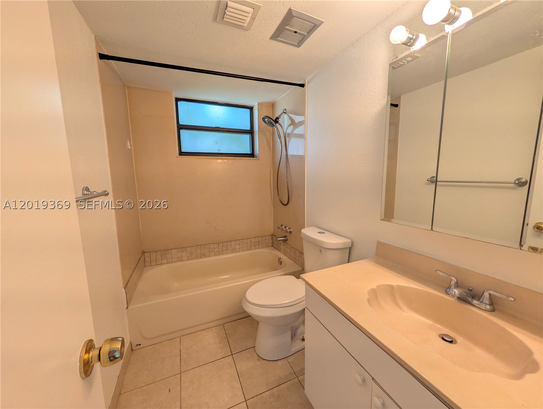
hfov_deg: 110.5
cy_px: 204
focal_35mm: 12
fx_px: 188
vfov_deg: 94.6
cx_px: 272
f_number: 1.7
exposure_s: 1/139
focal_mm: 2.02
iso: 45
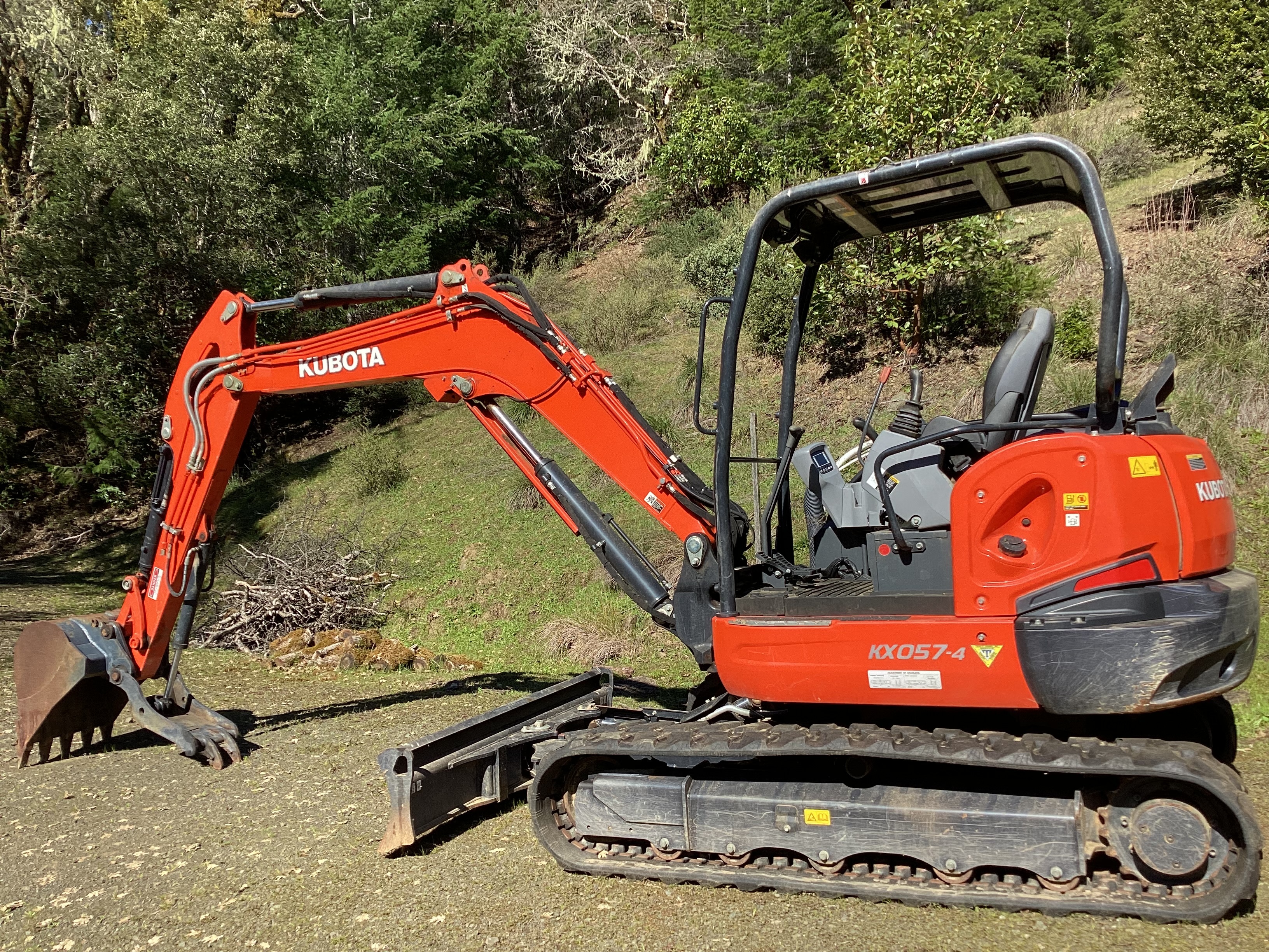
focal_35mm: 31
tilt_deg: +1.0
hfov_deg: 58.4
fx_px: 1136
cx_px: 634
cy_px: 476
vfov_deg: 45.4
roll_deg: -0.4
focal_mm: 3.3
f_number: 2.4
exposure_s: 1/762
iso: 25
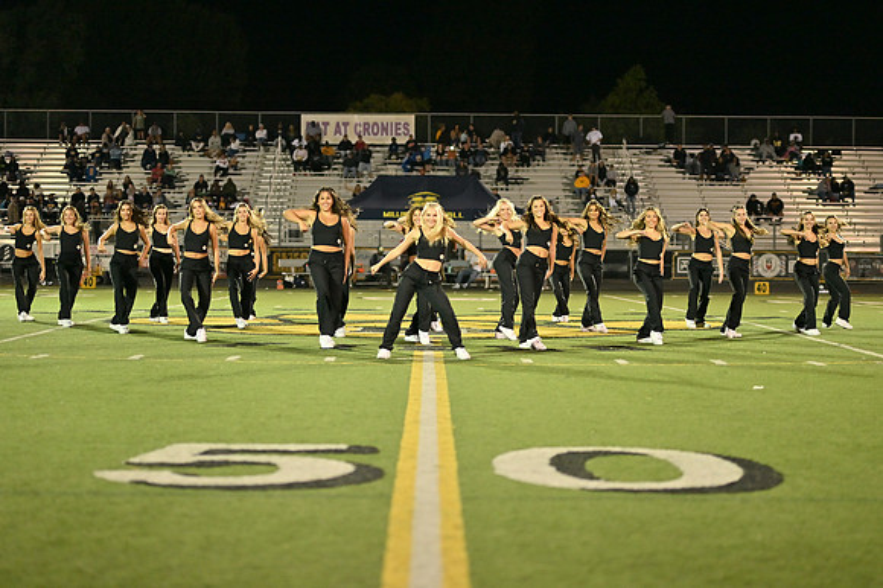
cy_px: 294
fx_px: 1838
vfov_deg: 18.2
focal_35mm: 75
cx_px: 442
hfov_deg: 27.0
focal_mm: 50
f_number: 1.2
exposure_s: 1/500
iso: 450
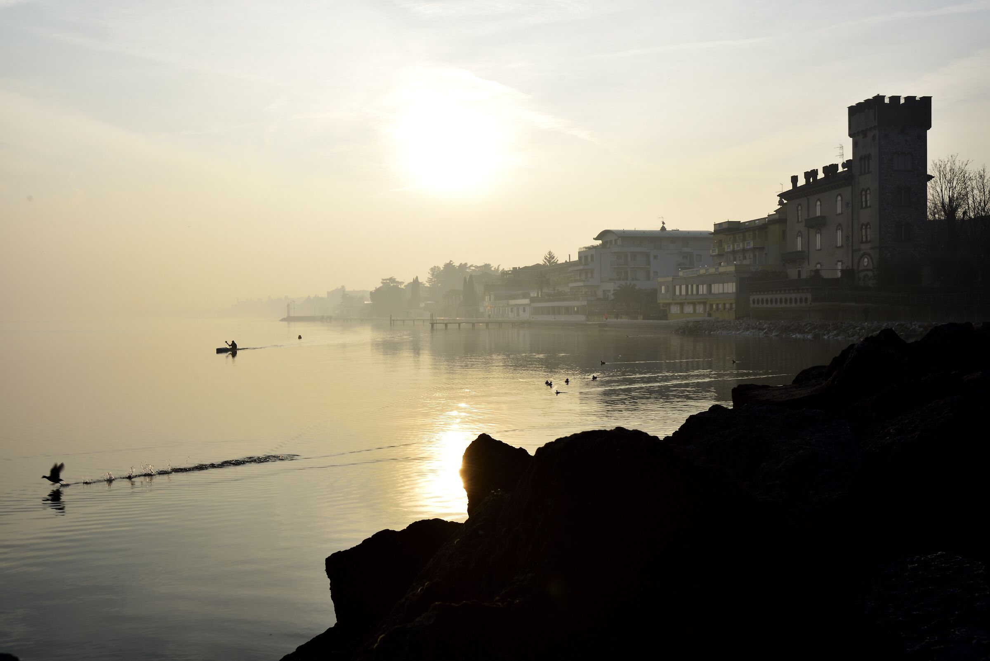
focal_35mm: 38
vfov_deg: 35.1
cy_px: 330
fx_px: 1045
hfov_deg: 50.7
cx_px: 495
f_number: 11
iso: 100
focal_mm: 38
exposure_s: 1/160
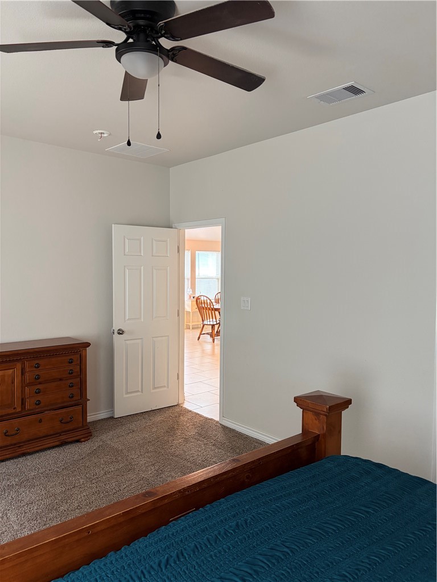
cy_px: 291
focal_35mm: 26
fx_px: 438
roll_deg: -1.1
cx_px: 218
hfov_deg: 53.1
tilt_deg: -1.4
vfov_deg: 67.3
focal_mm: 5.96
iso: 250
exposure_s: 1/60
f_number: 1.6
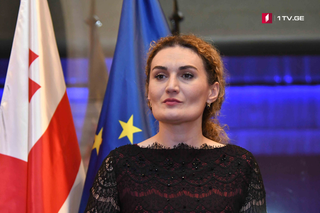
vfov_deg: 6.8
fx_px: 1800
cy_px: 106
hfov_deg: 10.2
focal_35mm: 202
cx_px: 160
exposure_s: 1/400
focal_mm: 135
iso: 5000
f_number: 5
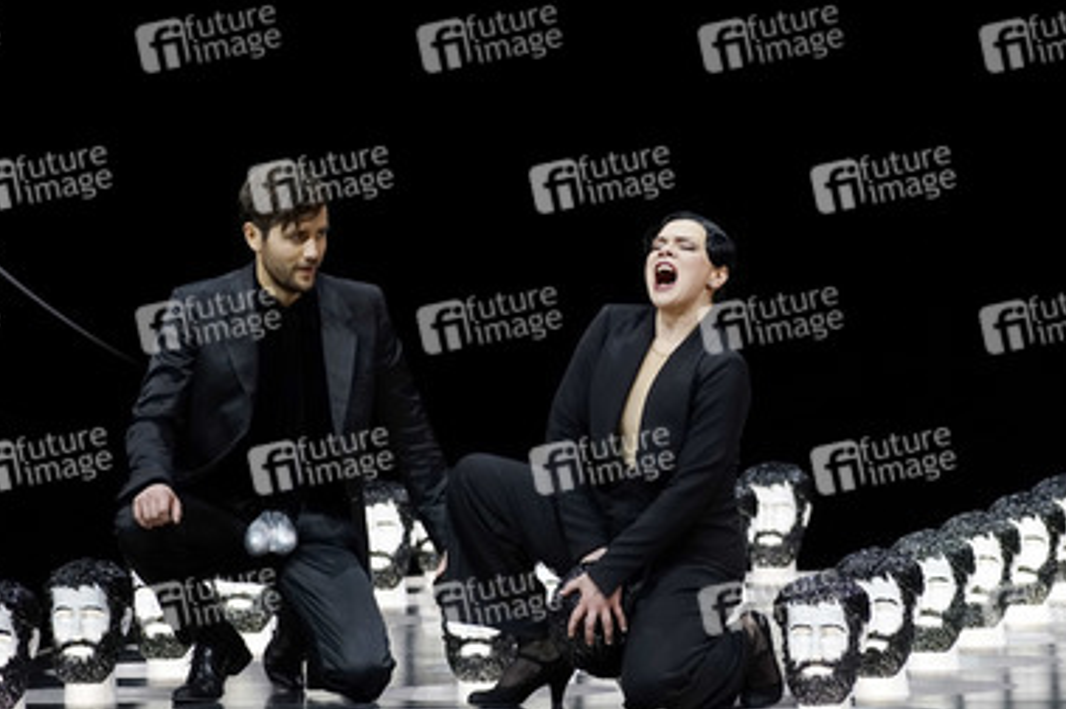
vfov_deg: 5.8
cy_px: 391
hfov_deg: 8.7
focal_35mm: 238
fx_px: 7041
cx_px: 527
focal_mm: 200
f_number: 5.6
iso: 1600
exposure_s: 1/400
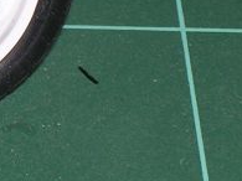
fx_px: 3291
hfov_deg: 4.2
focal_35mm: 471
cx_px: -168
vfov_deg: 3.2
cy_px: 20
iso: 100
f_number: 4.9
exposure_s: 1/60.1
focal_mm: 17.4
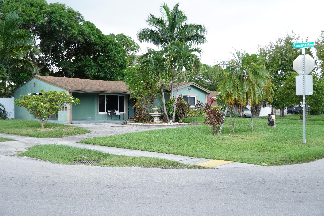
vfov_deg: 34.2
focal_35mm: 39
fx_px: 351
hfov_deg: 49.6
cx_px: 162
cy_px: 108
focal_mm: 26
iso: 200
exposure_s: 1/100
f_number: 4
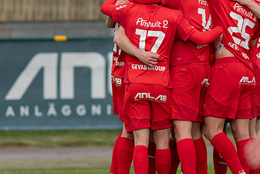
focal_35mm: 775
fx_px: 5599
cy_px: 76
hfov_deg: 2.7
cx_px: 167
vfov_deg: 1.8
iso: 280
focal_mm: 300
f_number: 3.2
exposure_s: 1/1250
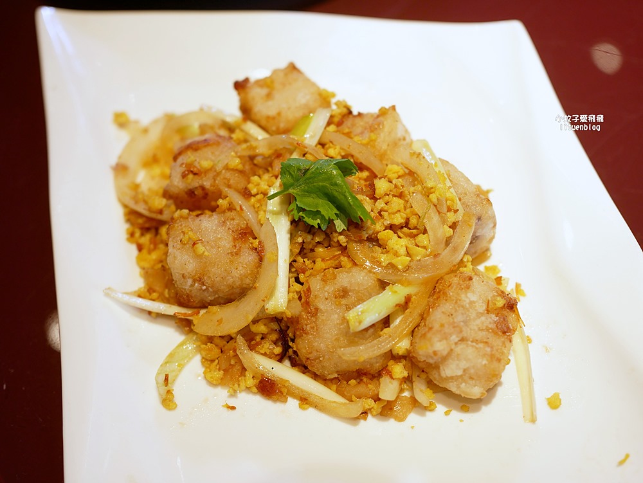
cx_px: 322
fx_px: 929
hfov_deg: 38.2
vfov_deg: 29.1
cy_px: 242
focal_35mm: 50
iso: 200
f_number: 2.2
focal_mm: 25
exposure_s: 1/160
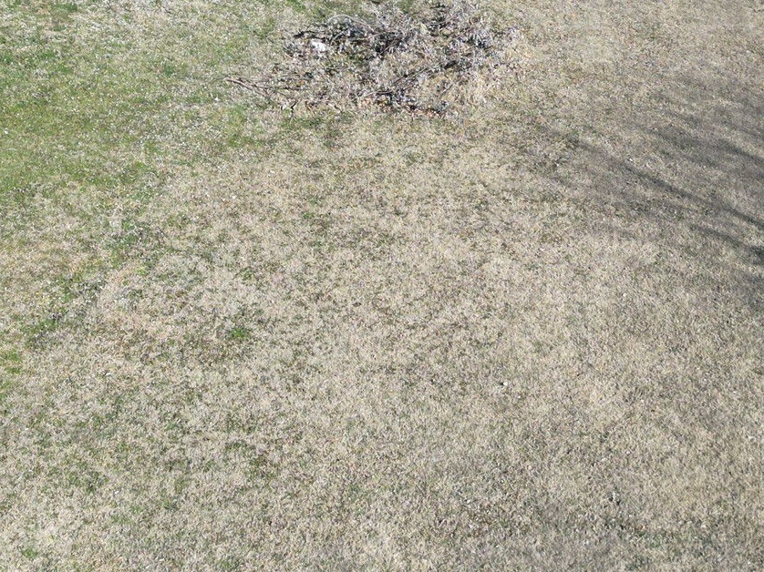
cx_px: 457
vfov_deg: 26.5
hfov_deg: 34.8
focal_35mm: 55
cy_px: 255
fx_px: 1214
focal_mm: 6.72
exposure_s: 1/2000
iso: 100
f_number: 1.7
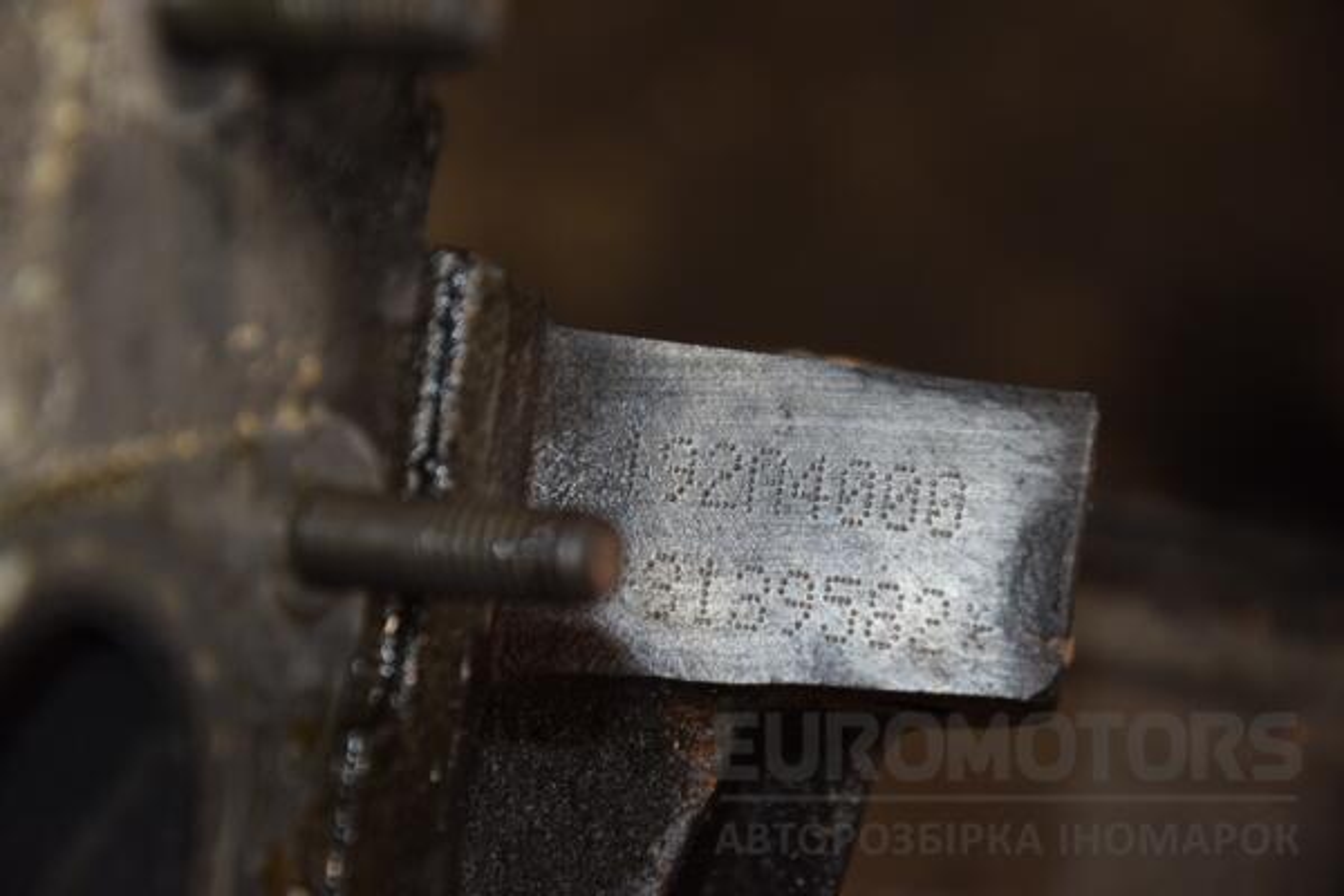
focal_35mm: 158
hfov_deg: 13.0
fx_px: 5880
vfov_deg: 8.7
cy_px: 448
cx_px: 672
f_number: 5.6
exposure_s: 1/60
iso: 800
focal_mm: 105
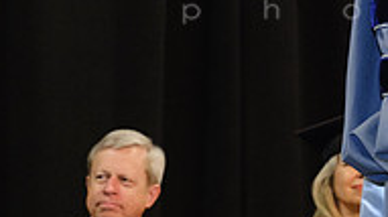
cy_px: -109
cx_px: 475
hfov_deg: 8.4
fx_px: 2621
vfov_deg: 4.7
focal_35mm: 255
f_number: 4
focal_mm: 41.4
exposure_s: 1/125
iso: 1250
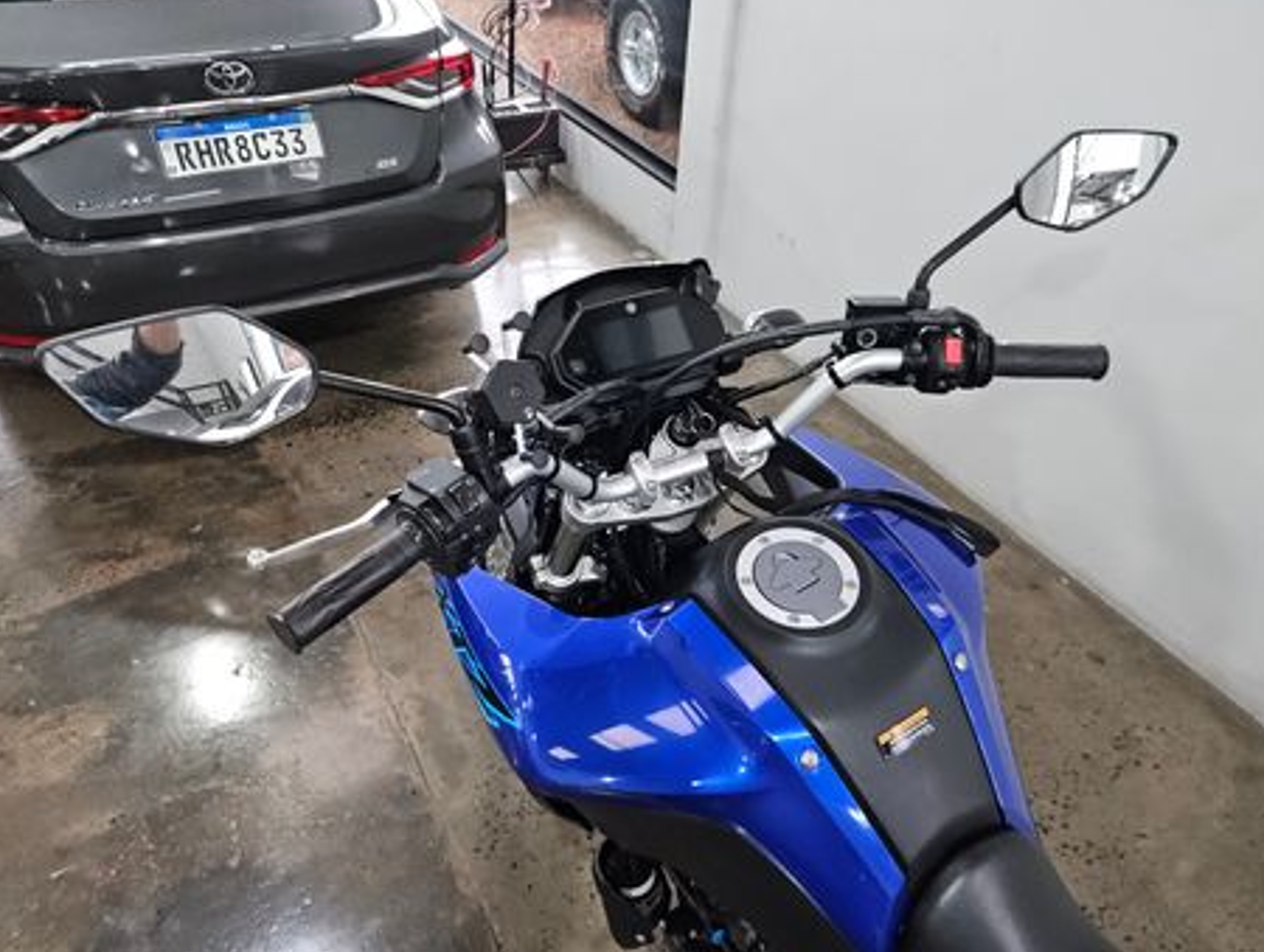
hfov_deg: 71.5
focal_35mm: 24
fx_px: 878
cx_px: 638
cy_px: 461
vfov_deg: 56.9
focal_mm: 5.4
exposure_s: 1/60
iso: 500
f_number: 1.8
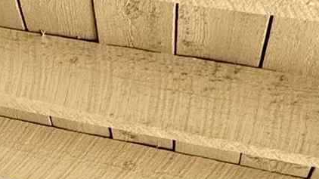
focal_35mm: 111
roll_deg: -0.3
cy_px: 598
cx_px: -365
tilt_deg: -5.1
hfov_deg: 14.8
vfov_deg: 8.4
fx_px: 939
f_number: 2.2
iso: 50
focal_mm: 2.22
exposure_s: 1/99
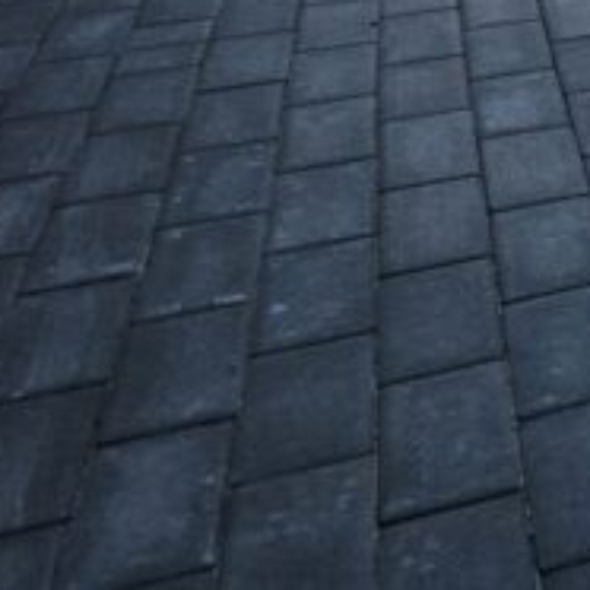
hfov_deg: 15.9
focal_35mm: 84
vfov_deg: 18.5
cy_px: -270
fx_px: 1620
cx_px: 1196
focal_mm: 6.3
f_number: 1.7
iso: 10
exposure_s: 1/500
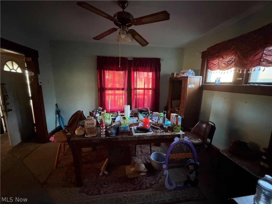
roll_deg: +0.2
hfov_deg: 102.1
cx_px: 136
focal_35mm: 14
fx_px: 110
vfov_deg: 85.7
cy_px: 102
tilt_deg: -10.2
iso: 1600
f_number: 2.2
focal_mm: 2.22
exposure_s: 1/36
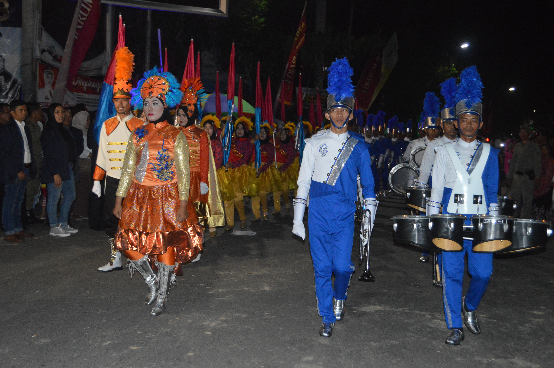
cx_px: 277
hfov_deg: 37.9
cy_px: 184
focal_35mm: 52
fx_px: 807
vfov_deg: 25.7
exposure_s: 1/60
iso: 3200
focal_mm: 35
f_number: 4.5
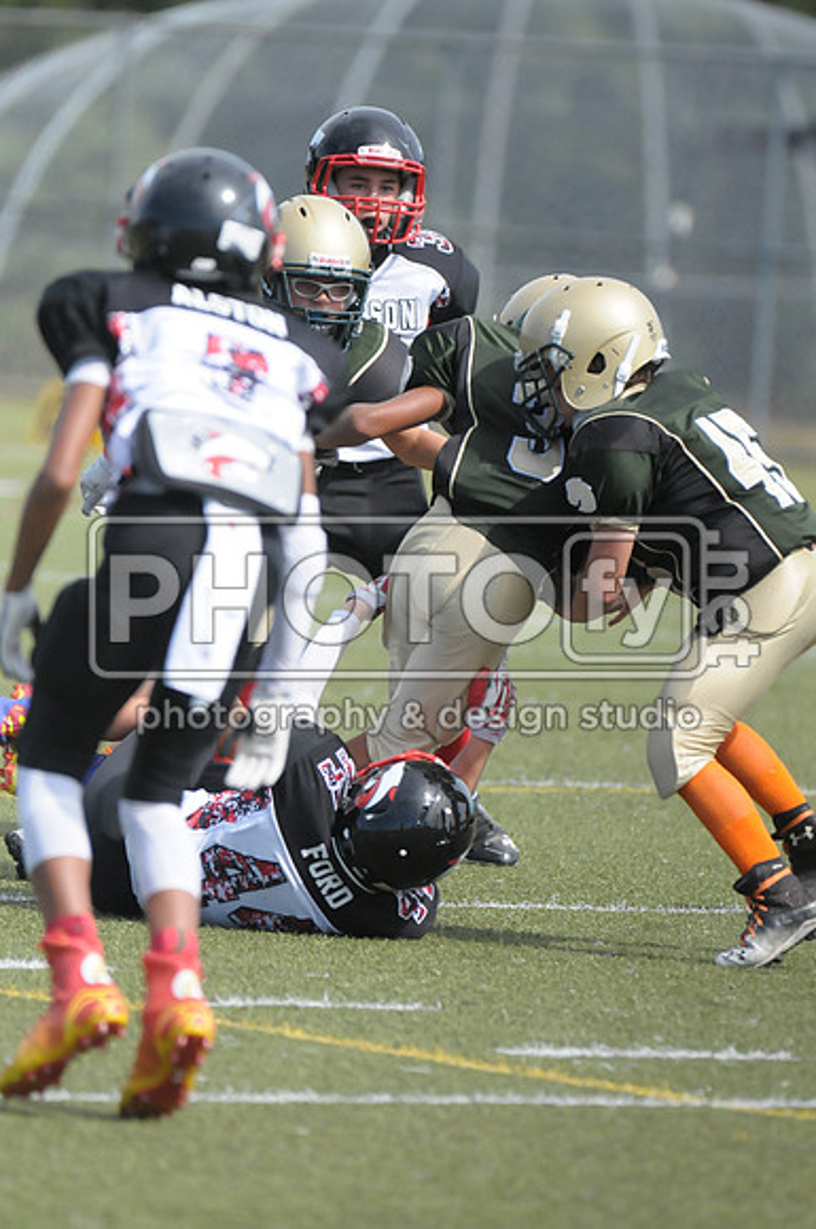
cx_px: 408
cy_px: 614
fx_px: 15345
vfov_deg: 4.6
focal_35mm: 450
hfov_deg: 3.0
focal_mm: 300
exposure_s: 1/8000
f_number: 4
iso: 1600
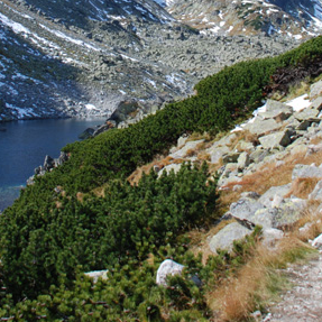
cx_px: 165
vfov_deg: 25.9
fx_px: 674
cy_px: 26
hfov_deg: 26.9
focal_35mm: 64
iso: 100
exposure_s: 1/500
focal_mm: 18
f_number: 4
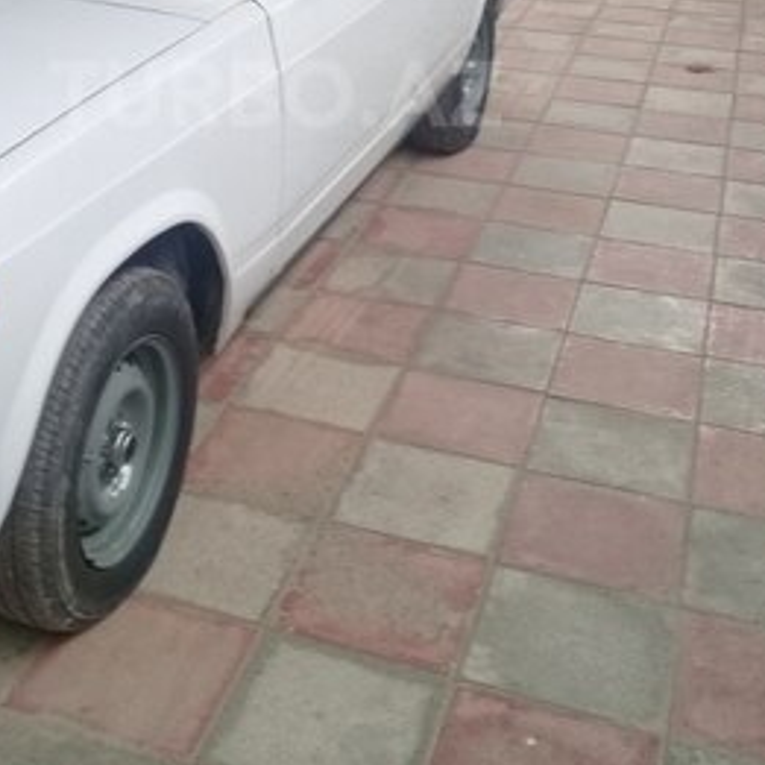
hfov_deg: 32.6
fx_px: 1300
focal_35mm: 52
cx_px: 276
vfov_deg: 31.4
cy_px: 94
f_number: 2.2
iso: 80
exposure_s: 1/33
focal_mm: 3.3
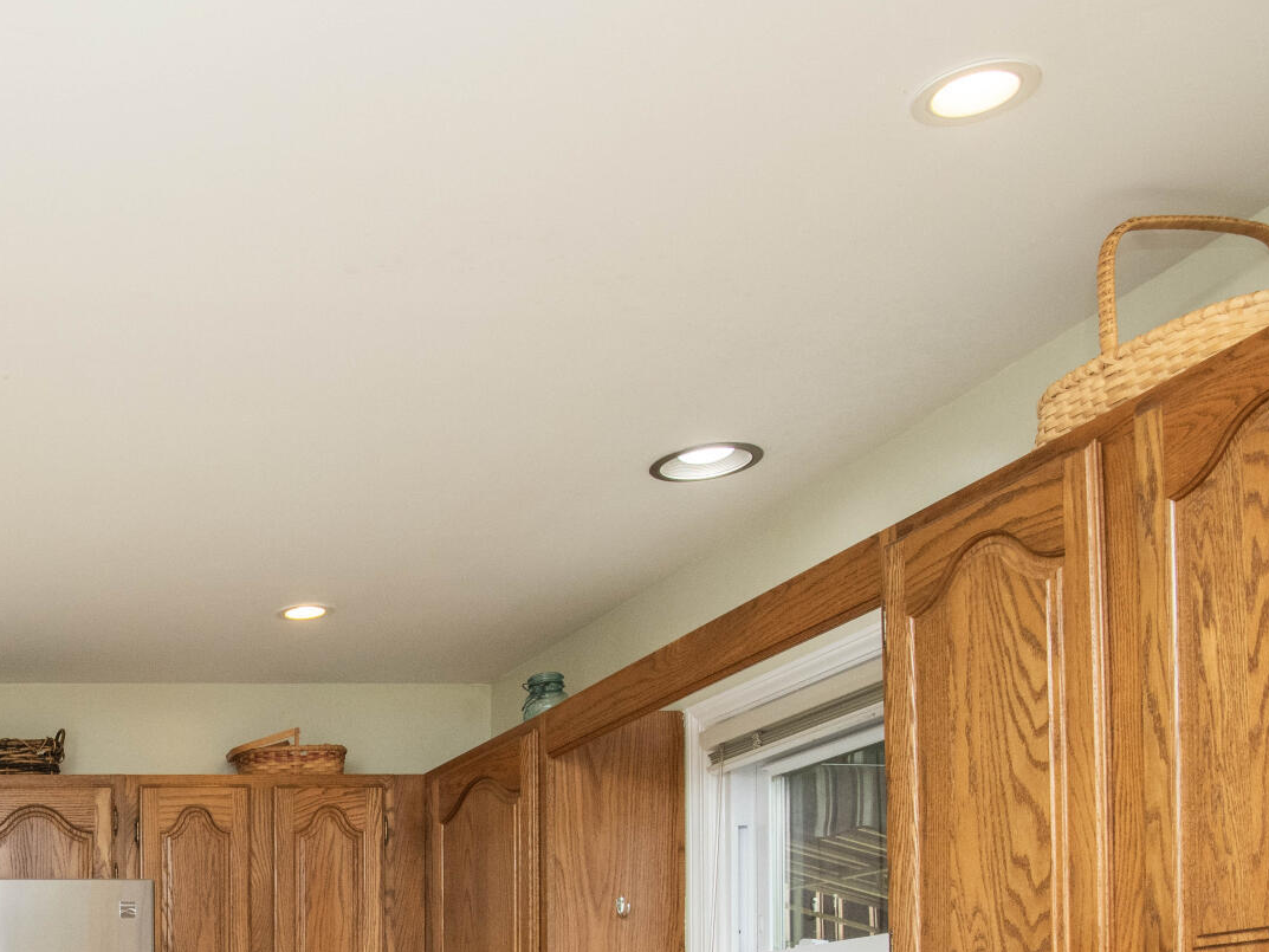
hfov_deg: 36.4
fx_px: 1577
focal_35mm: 43
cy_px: 1144
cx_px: -160
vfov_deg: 29.0
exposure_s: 1/250
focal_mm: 16
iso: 640
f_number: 9
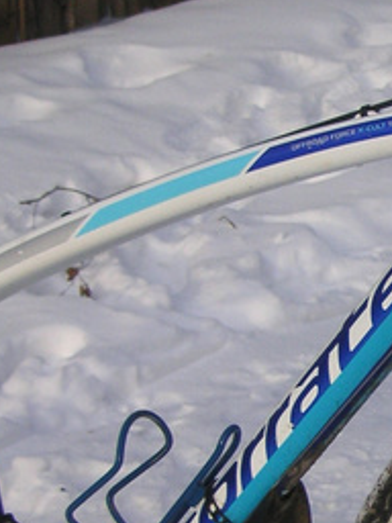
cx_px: 555
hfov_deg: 10.7
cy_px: 322
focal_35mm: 135
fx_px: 2038
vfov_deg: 14.6
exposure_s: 1/350
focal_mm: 6.1
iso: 50
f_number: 2.8
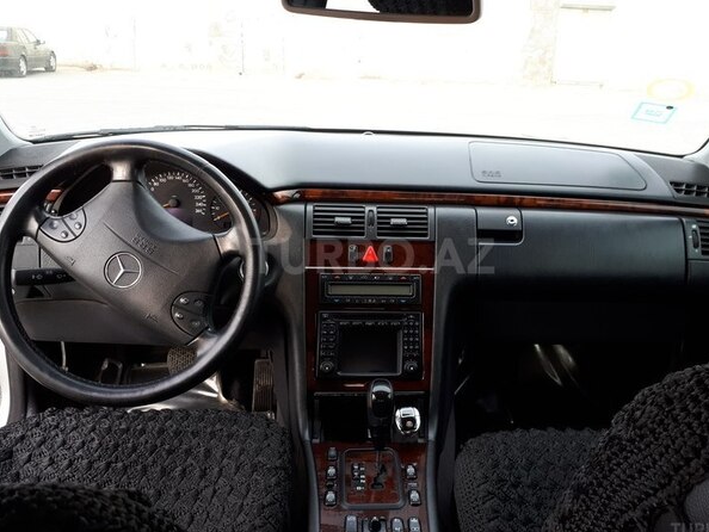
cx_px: 372
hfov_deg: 59.9
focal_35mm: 30
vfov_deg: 46.8
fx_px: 615
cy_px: 256
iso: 64
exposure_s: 1/100
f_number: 1.9
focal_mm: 3.6
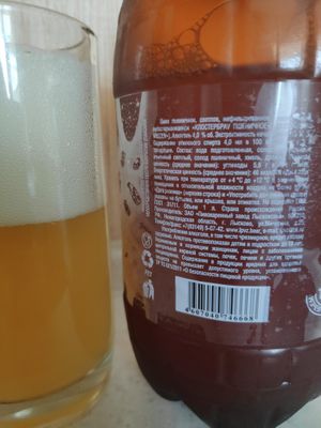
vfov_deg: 81.7
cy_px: 214
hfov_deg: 66.0
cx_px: 160
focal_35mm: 20
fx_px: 247
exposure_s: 1/25
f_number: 1.9
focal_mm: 3.94
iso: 437
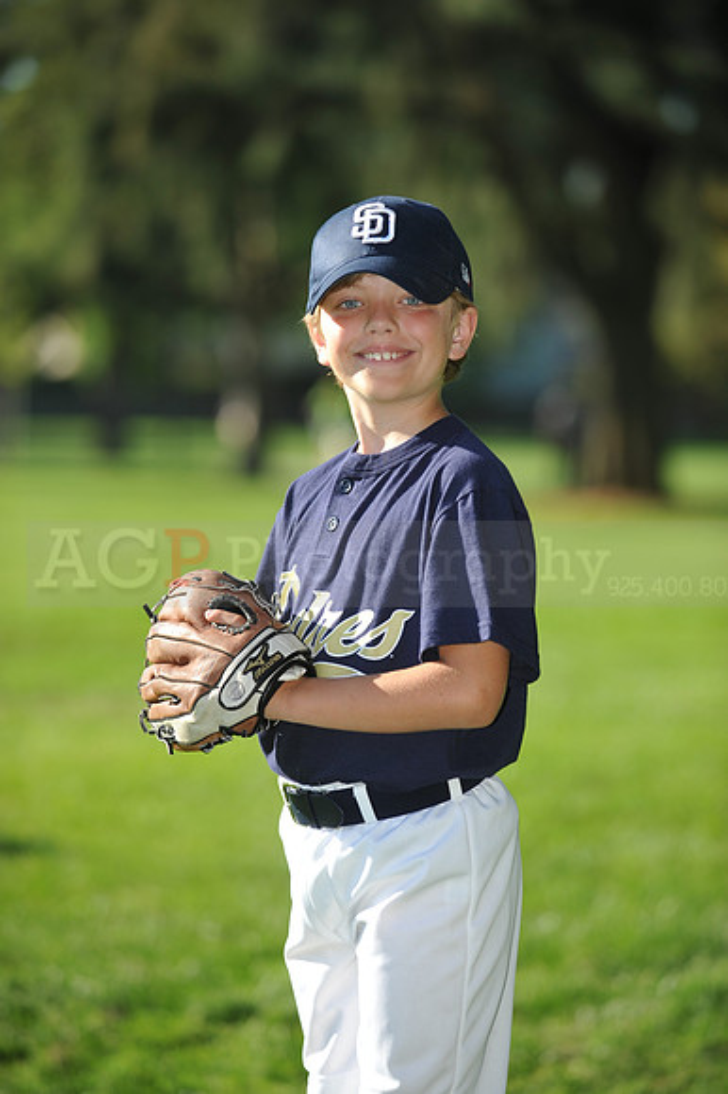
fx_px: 4707
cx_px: 364
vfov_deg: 13.3
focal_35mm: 155
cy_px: 547
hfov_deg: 8.8
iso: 200
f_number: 4
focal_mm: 155
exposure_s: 1/1000
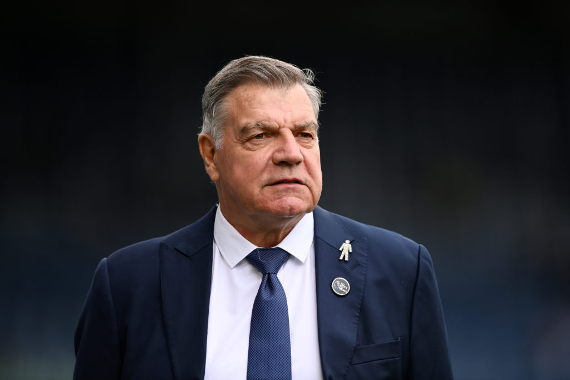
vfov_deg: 3.4
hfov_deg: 5.2
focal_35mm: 400
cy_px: 190
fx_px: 6334
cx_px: 285
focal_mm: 400
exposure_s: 1/2500
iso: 640
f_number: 2.8
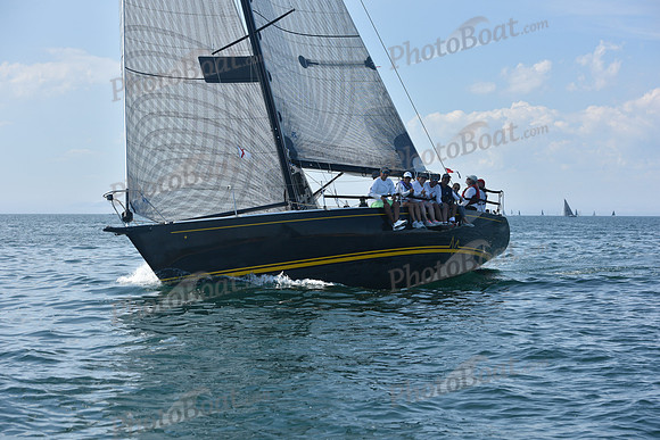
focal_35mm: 70
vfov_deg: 19.5
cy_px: 220
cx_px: 330
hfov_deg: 28.8
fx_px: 1284
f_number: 7.1
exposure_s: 1/1600
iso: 320
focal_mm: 70
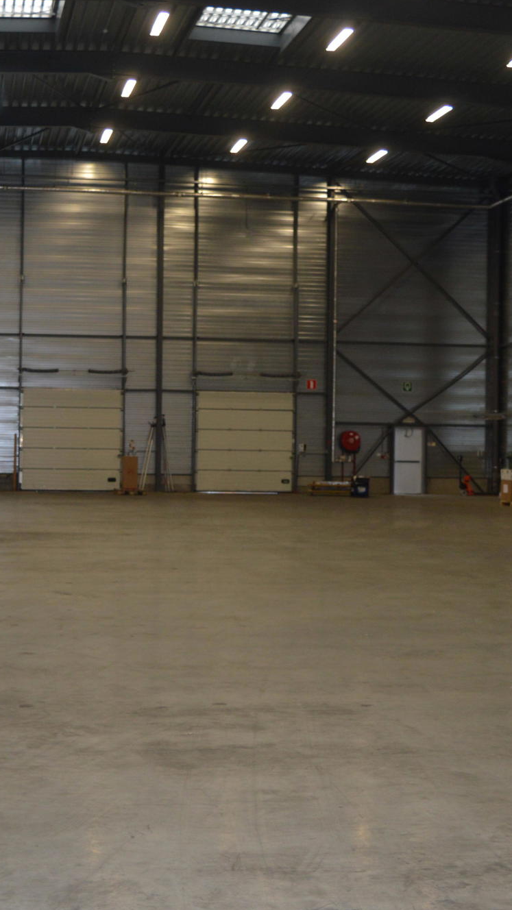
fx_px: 1420
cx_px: 155
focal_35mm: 59
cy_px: 474
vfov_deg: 35.5
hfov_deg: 20.3
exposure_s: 1/100
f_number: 4
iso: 400
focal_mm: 23
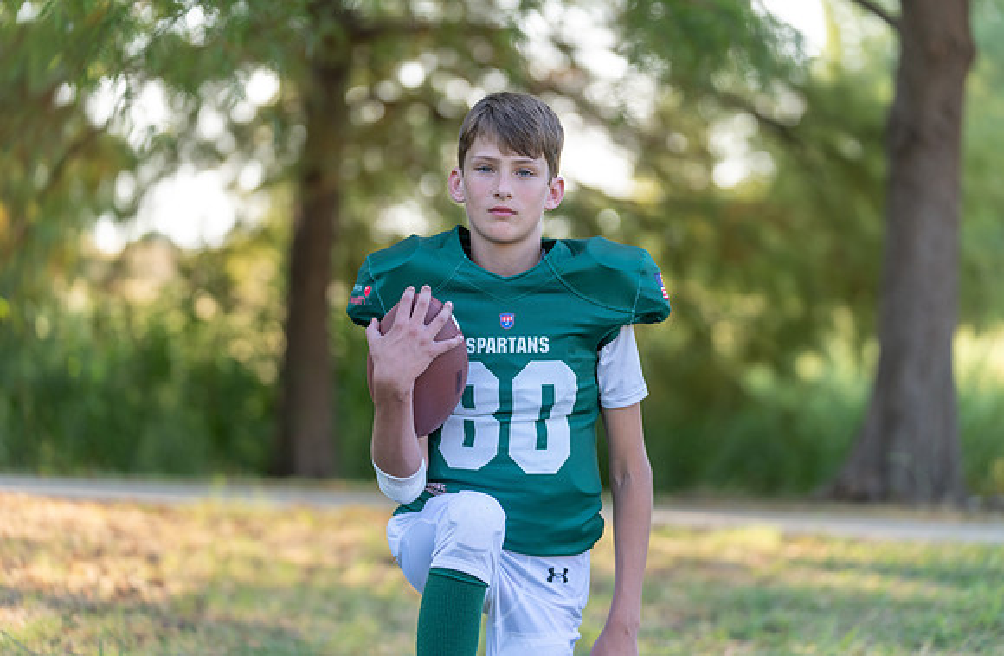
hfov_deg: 16.0
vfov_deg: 10.5
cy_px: 300
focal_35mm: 129
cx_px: 535
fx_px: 3563
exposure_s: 1/320
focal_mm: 120
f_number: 2.8
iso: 200
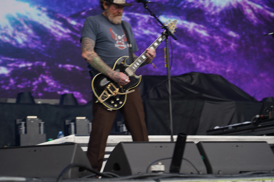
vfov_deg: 12.9
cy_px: 92
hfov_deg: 19.3
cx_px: 138
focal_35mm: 106
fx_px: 807
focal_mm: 105
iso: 100
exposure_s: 1/160
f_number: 4.5
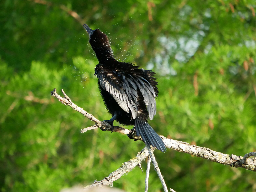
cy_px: 105
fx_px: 5756
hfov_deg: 2.5
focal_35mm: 778
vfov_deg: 1.9
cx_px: 120
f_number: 5.6
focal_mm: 300
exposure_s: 1/1600
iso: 2500
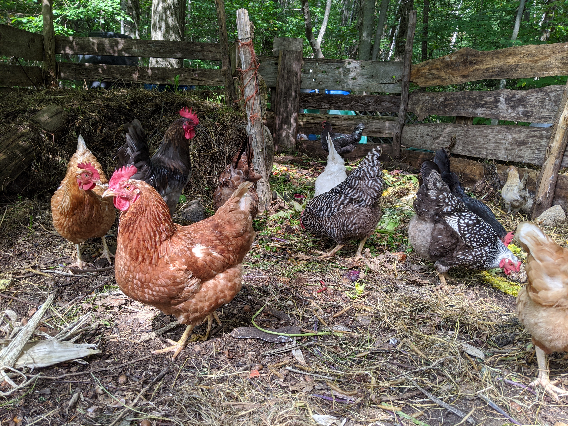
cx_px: 284
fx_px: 443
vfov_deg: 51.4
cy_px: 213
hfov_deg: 65.3
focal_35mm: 27
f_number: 1.8
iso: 53
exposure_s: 1/331
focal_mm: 4.44
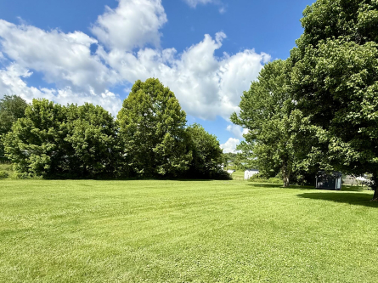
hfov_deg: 77.9
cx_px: 231
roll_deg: -3.9
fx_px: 229
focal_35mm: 21
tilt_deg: -2.9
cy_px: 178
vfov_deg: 62.4
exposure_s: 1/1368
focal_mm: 2.22
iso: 50
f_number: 2.2
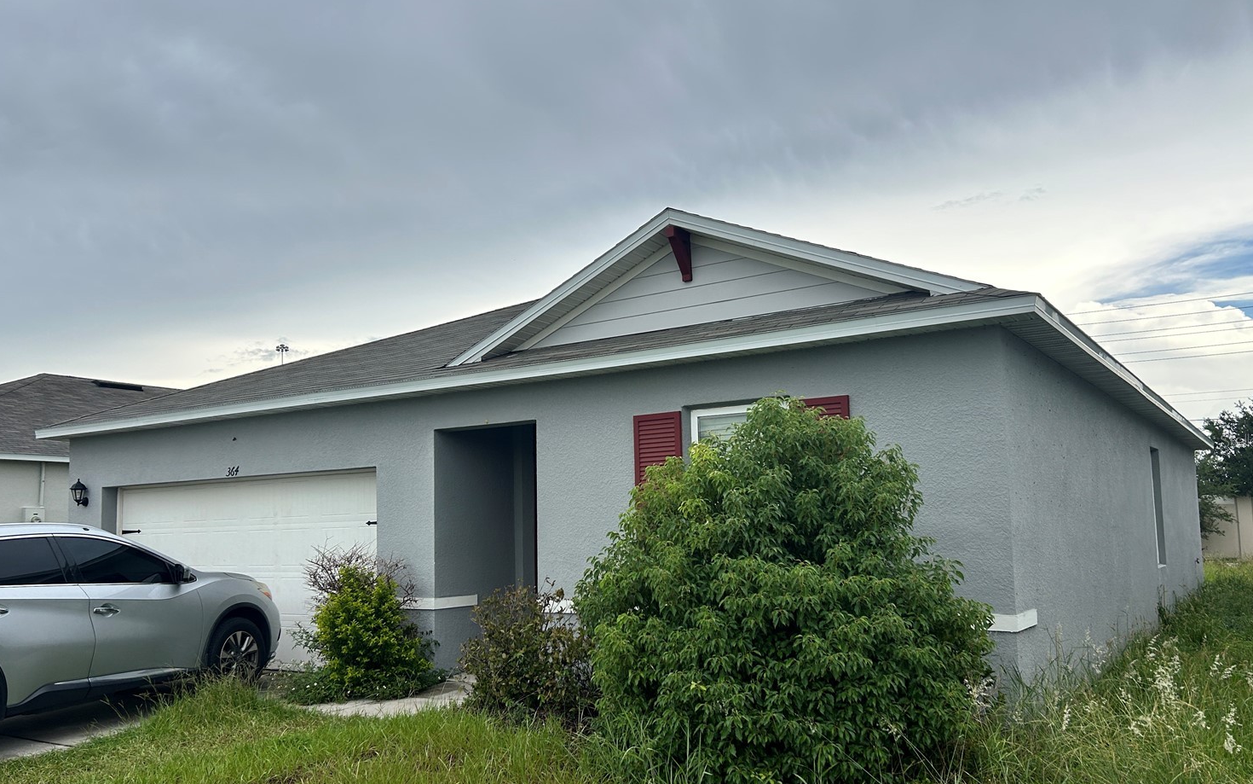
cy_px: 440
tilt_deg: +5.8
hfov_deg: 62.9
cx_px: 619
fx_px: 1025
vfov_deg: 41.8
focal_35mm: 30
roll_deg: +1.3
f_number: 1.5
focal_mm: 5.7
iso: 50
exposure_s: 1/2299
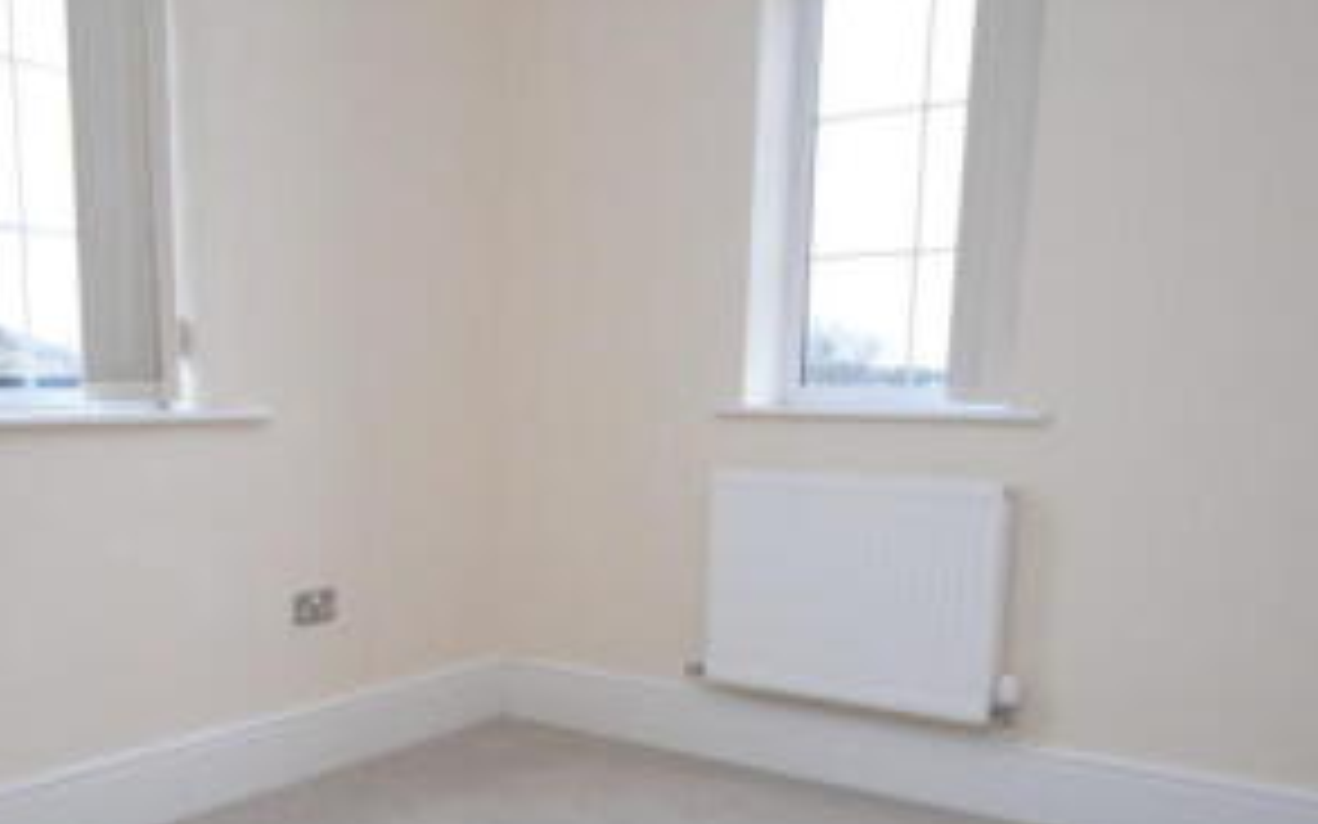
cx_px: 488
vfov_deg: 36.1
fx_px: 1221
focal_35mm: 34
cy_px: 651
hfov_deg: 56.0
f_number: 4
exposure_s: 1/80
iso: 400
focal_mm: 10
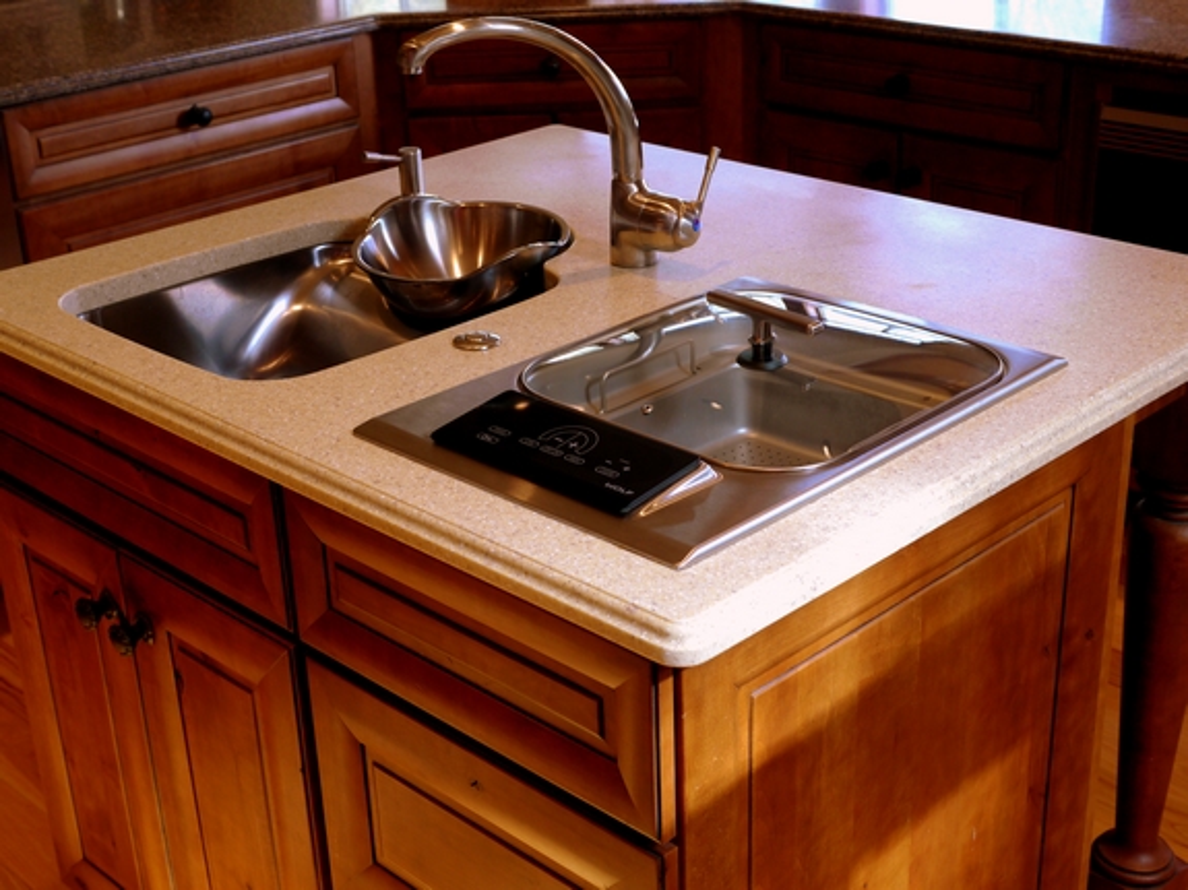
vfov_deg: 29.1
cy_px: 445
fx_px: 1716
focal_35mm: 50
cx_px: 594
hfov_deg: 38.2
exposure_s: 1/30
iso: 200
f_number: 4.5
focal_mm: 25
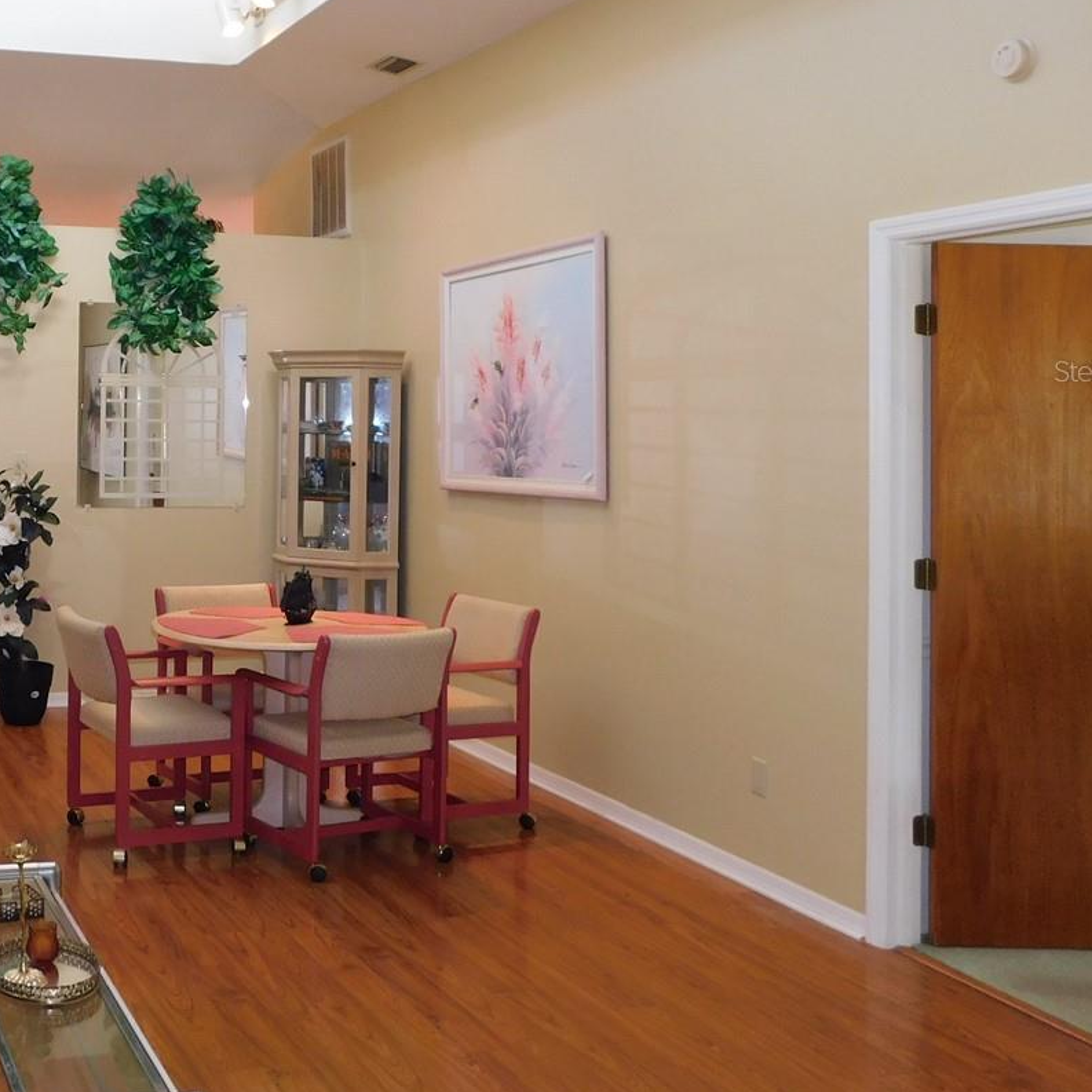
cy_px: 370
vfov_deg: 40.5
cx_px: 83
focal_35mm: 41
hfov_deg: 37.8
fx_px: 1463
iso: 140
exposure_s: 1/30
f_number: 3
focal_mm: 4
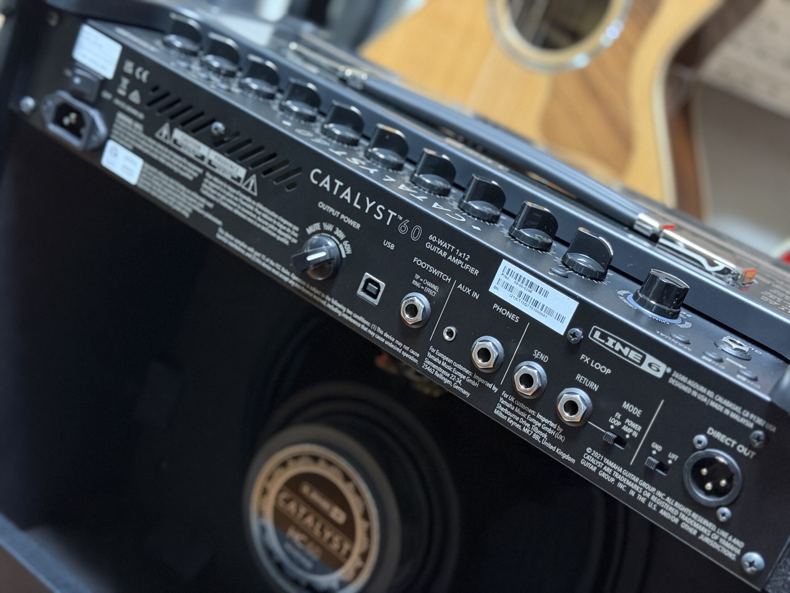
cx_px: 395
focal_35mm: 48
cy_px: 296
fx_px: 1095
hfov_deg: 39.7
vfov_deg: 30.3
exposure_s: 1/30
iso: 800
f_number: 1.78
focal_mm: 6.76
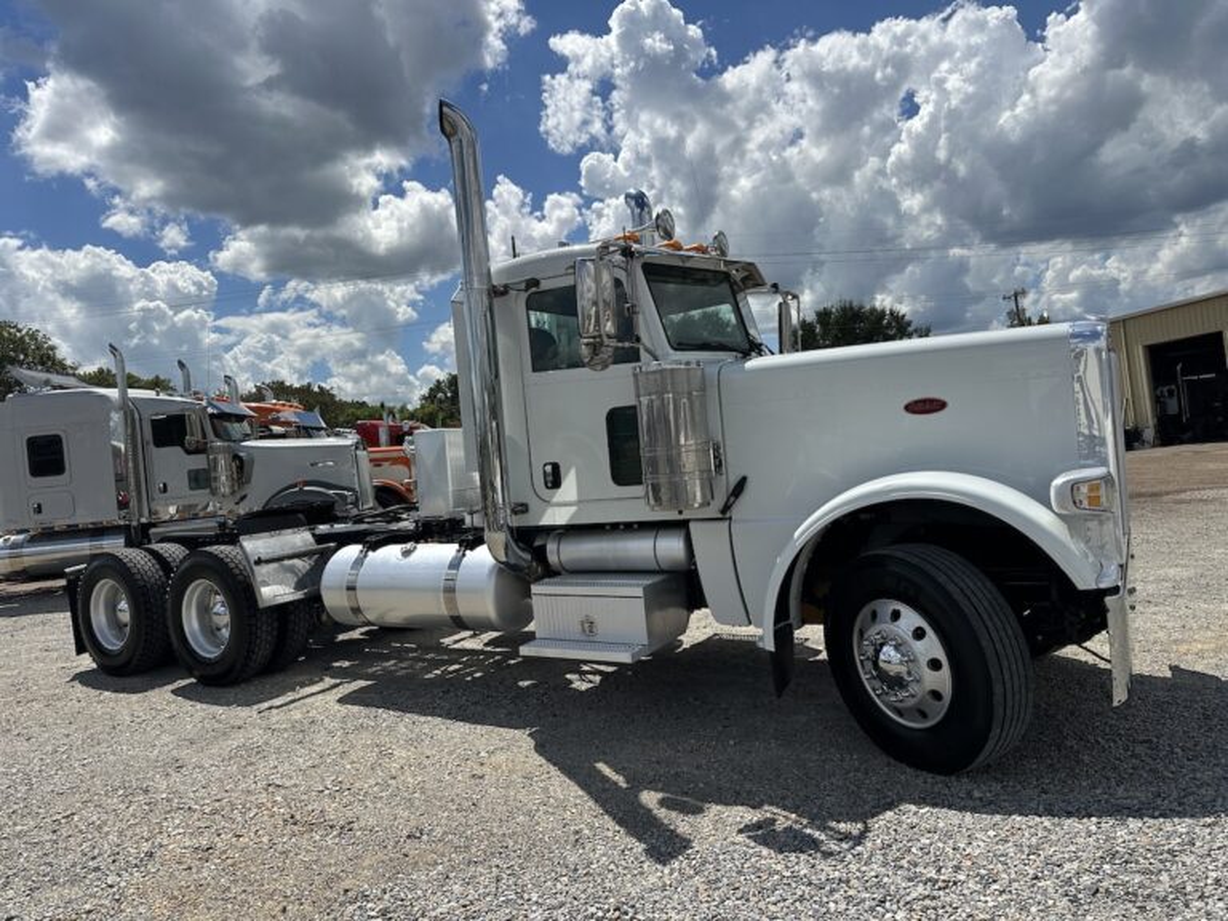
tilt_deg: +1.9
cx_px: 614
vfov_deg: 56.8
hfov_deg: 71.6
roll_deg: +7.5
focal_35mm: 24
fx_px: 851
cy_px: 460
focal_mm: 6.86
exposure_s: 1/8929
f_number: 1.78
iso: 80
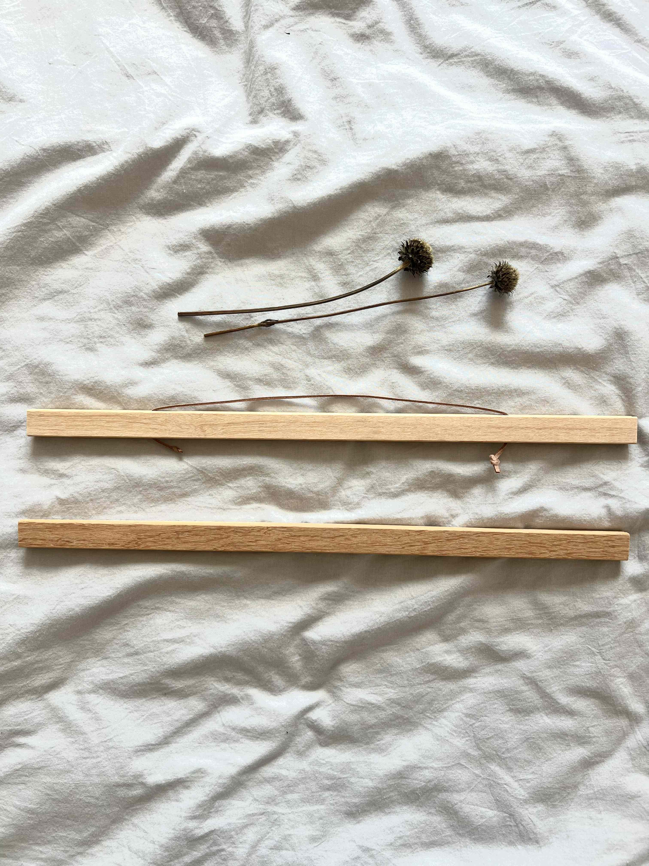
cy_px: 433
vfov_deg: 67.3
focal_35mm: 26
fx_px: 650
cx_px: 324
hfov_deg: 53.1
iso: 40
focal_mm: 5.7
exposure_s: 1/121
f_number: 1.5
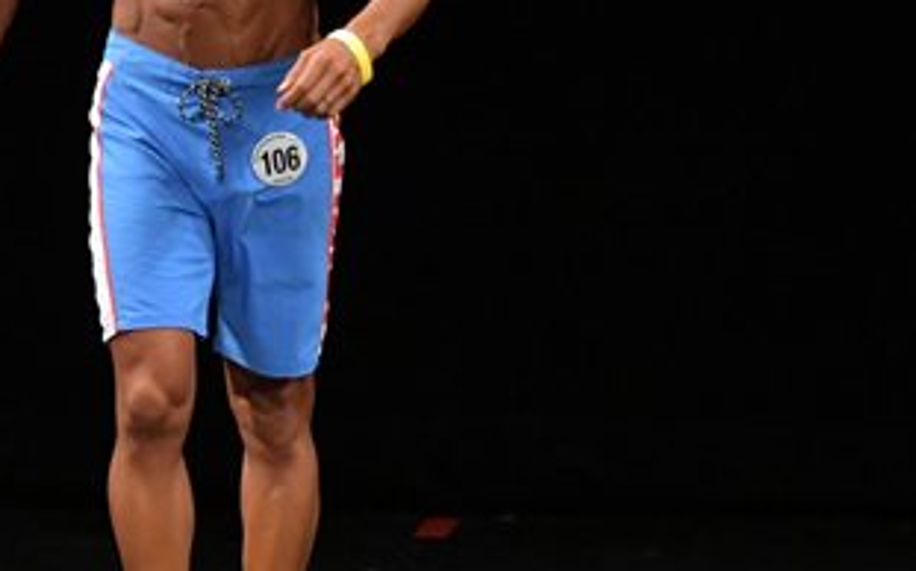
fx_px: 19012
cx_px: 143
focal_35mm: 762
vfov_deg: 1.7
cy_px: 185
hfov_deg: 2.8
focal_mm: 200
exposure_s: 1/400
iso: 3200
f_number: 5.6
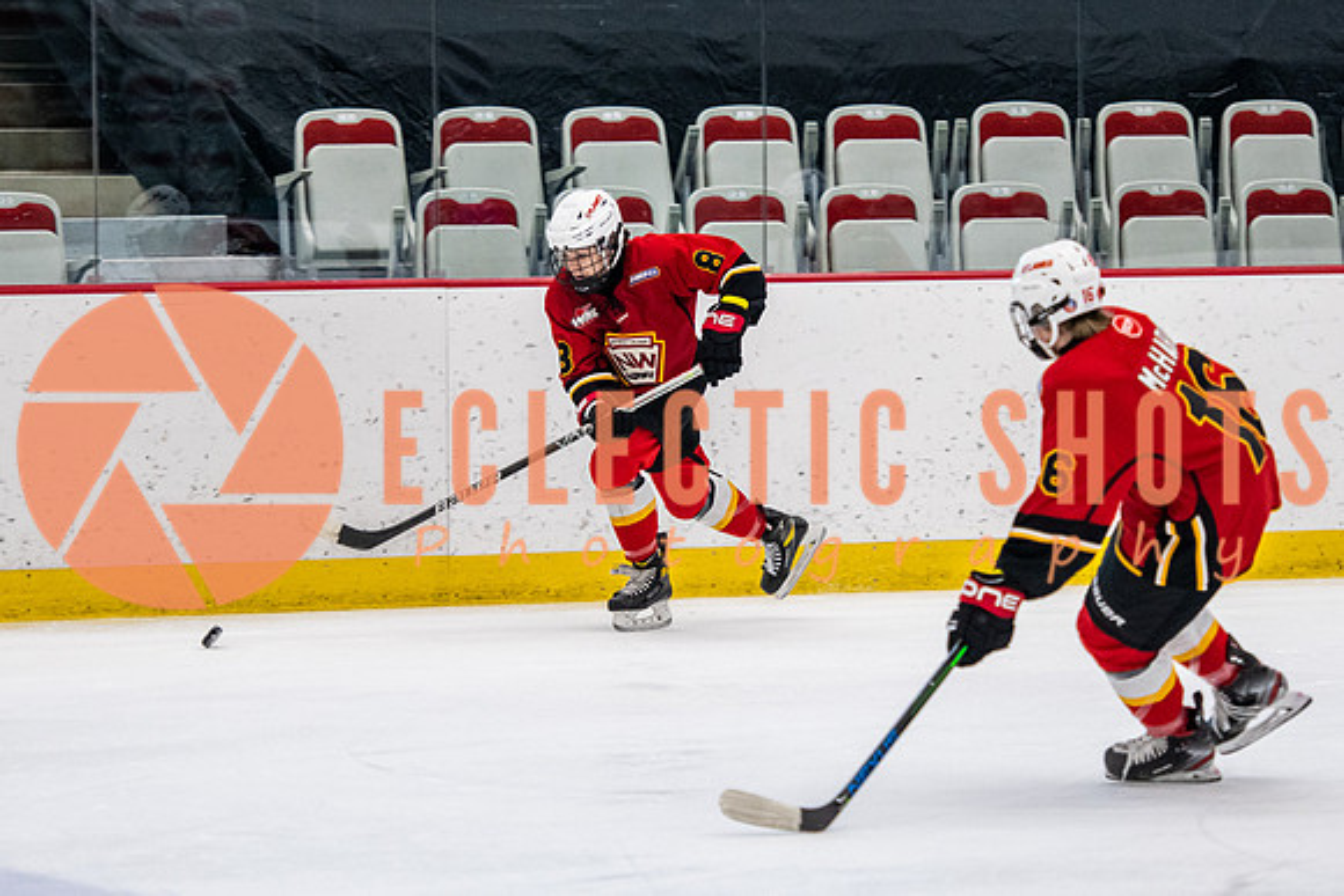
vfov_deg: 6.0
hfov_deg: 9.0
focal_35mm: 229
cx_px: 656
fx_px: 8564
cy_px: 361
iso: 2200
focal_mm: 125
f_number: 2.8
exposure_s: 1/640
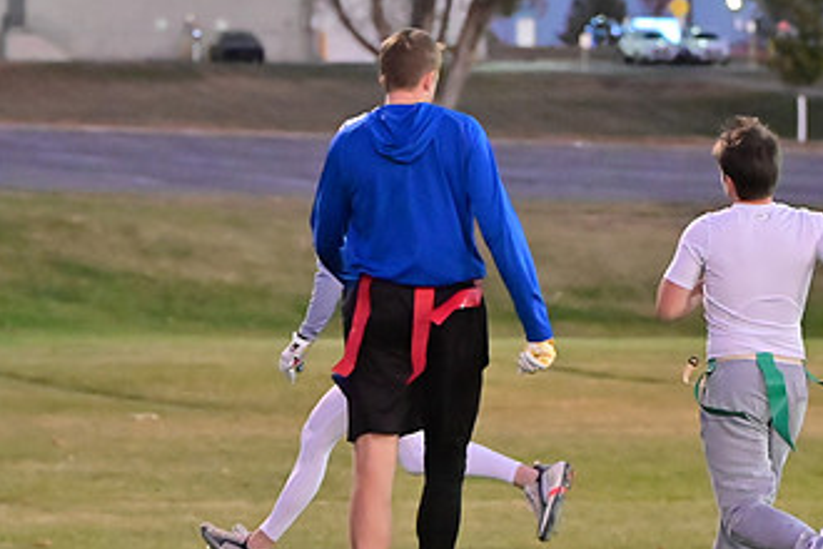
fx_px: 6904
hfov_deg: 6.8
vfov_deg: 4.5
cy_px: 396
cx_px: 476
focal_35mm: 302
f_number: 4
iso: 6400
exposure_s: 1/500
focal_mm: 115
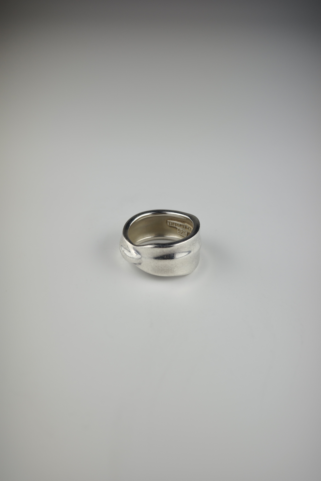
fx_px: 535
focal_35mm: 40
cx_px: 160
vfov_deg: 48.5
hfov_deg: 33.4
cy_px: 240
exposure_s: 1/160
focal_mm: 26
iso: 100
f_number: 5
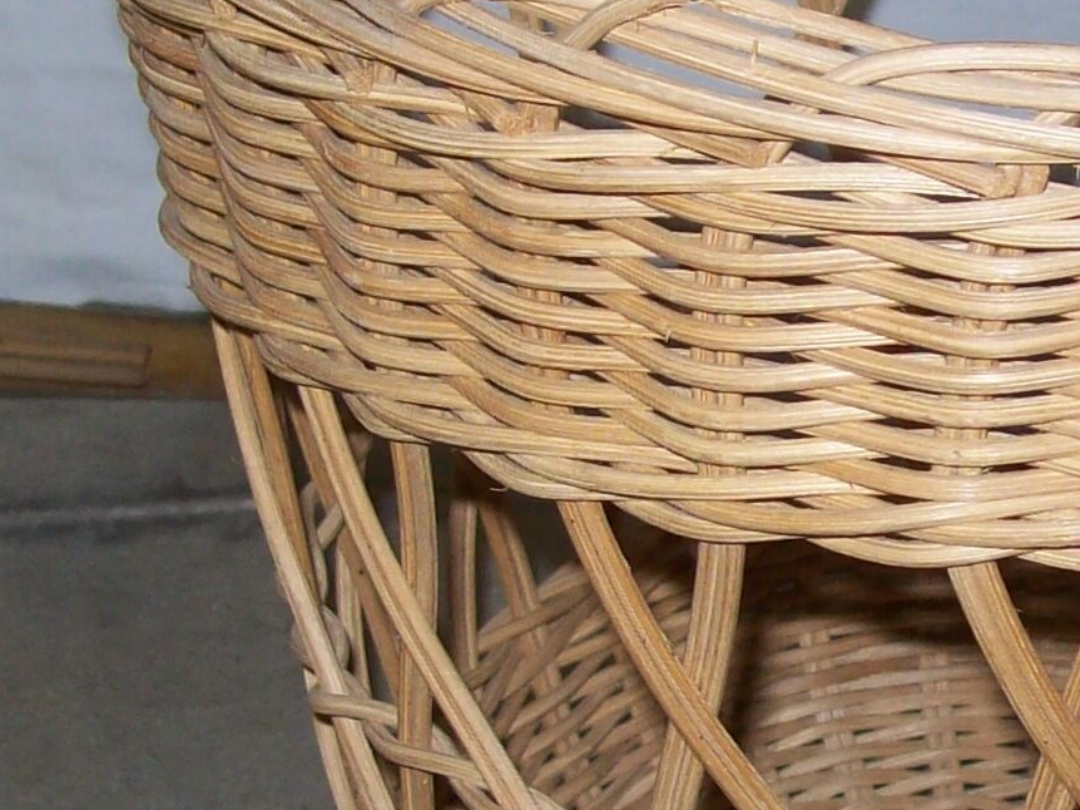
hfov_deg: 16.4
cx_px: 937
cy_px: 490
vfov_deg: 12.4
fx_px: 3712
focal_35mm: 119
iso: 80
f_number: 2.7
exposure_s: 1/64
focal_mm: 6
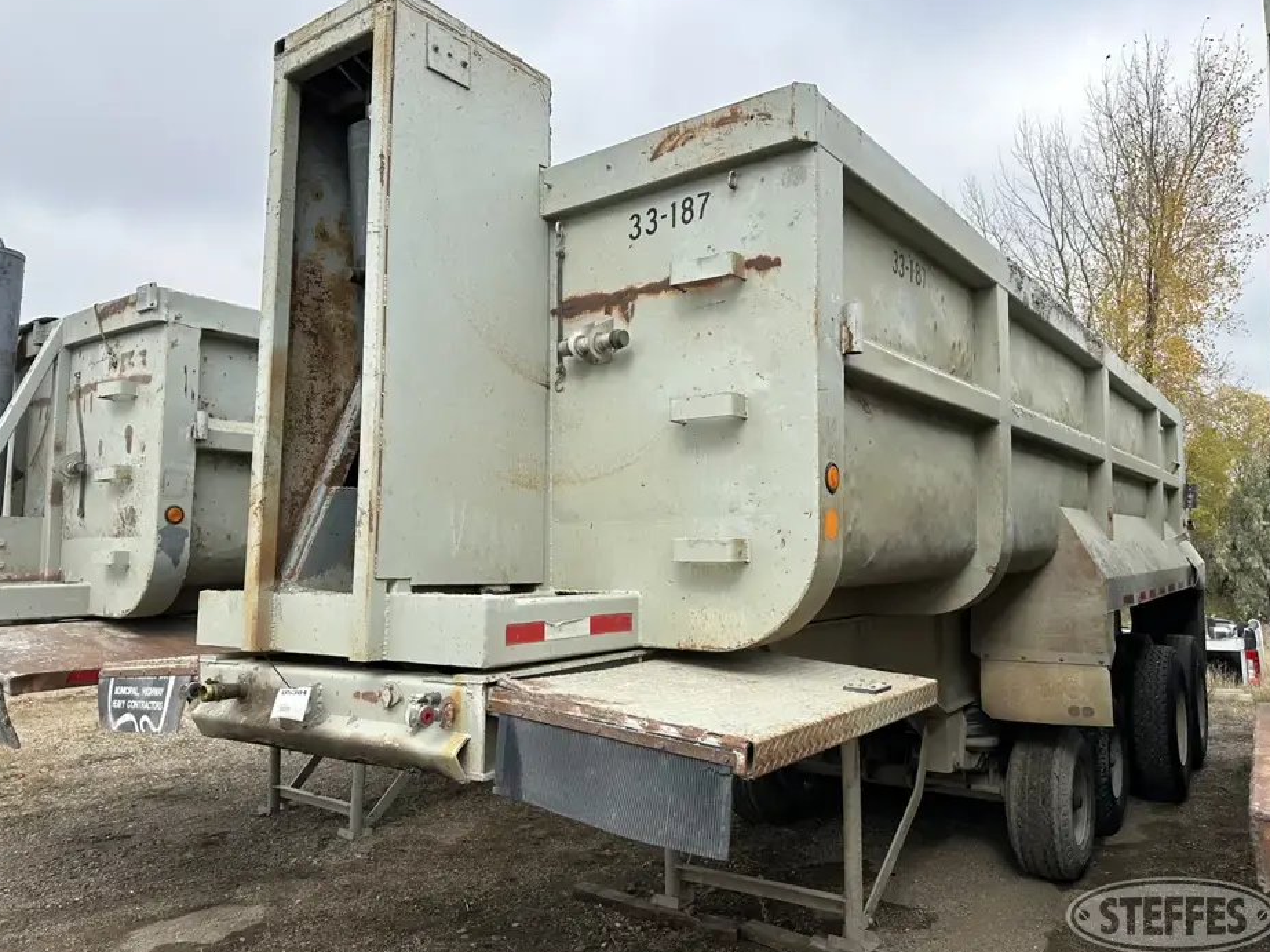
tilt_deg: +2.7
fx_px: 917
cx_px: 649
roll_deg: +0.4
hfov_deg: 69.4
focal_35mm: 25
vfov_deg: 54.9
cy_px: 475
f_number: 1.78
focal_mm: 6.86
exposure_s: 1/1880
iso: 80
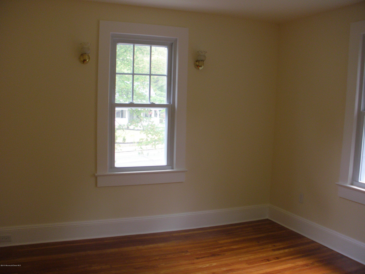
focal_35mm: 36
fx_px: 380
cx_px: 182
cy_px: 137
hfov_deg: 51.4
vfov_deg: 39.7
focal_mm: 6.3
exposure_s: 1/30
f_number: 3.5
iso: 100
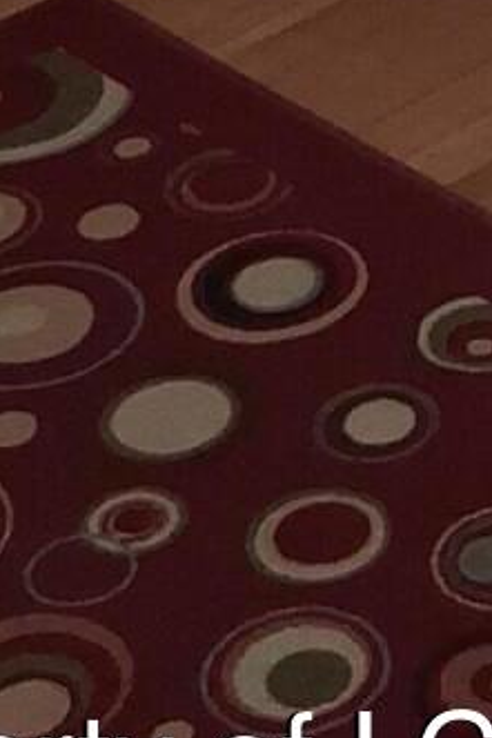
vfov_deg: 10.2
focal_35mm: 163
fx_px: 3345
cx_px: 953
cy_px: -1260
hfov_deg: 8.1
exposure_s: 1/60
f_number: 1.8
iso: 500
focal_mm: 3.98
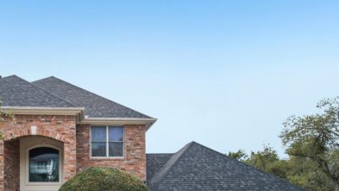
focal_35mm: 24
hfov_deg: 73.1
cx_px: 103
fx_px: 216
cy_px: 153
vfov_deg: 45.3
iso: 400
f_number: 8
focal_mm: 10
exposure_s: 1/640
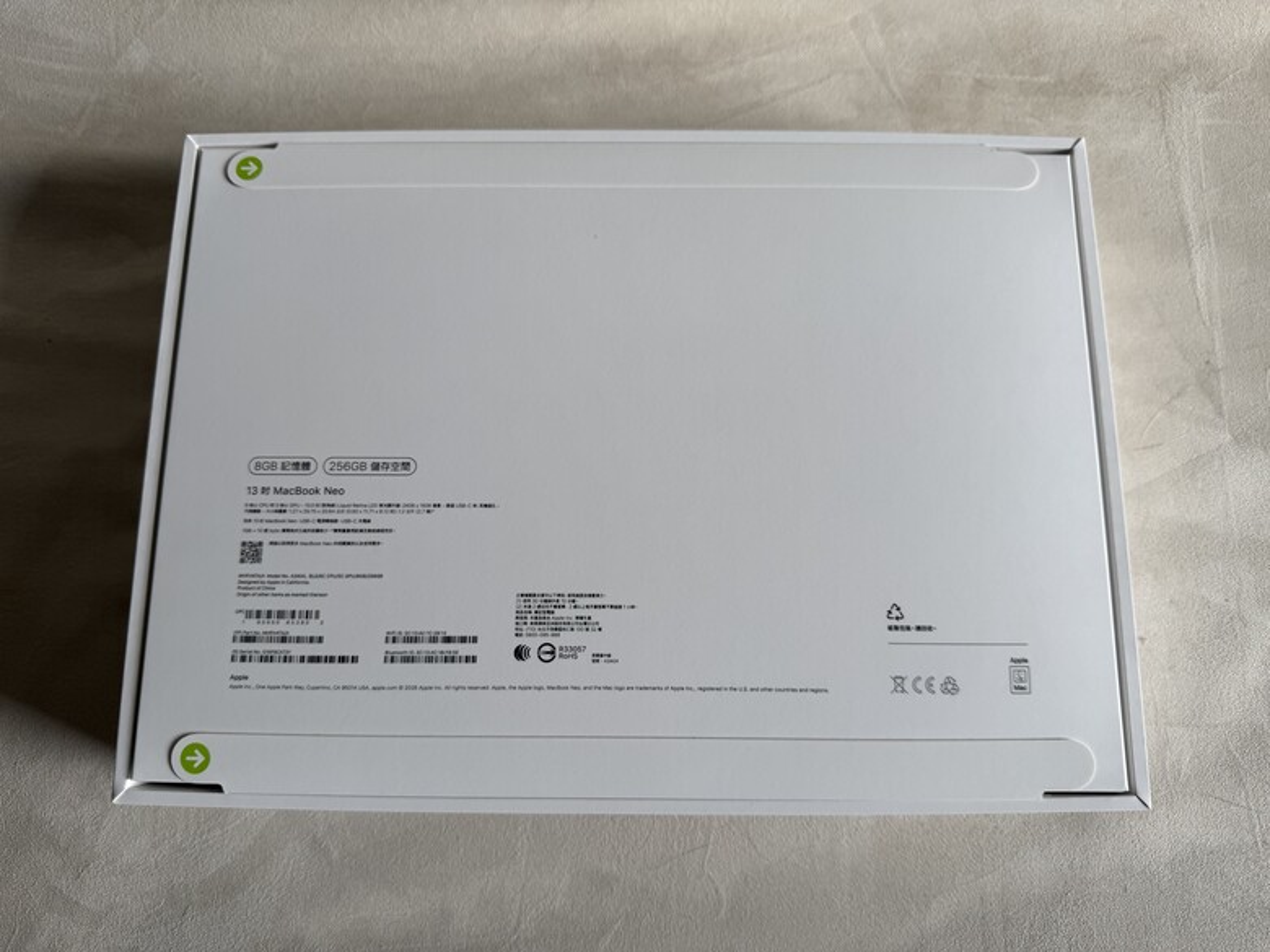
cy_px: 476
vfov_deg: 56.8
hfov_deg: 71.6
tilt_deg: -78.5
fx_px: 881
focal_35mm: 24
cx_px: 635
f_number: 1.78
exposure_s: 1/121
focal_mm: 6.76
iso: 64
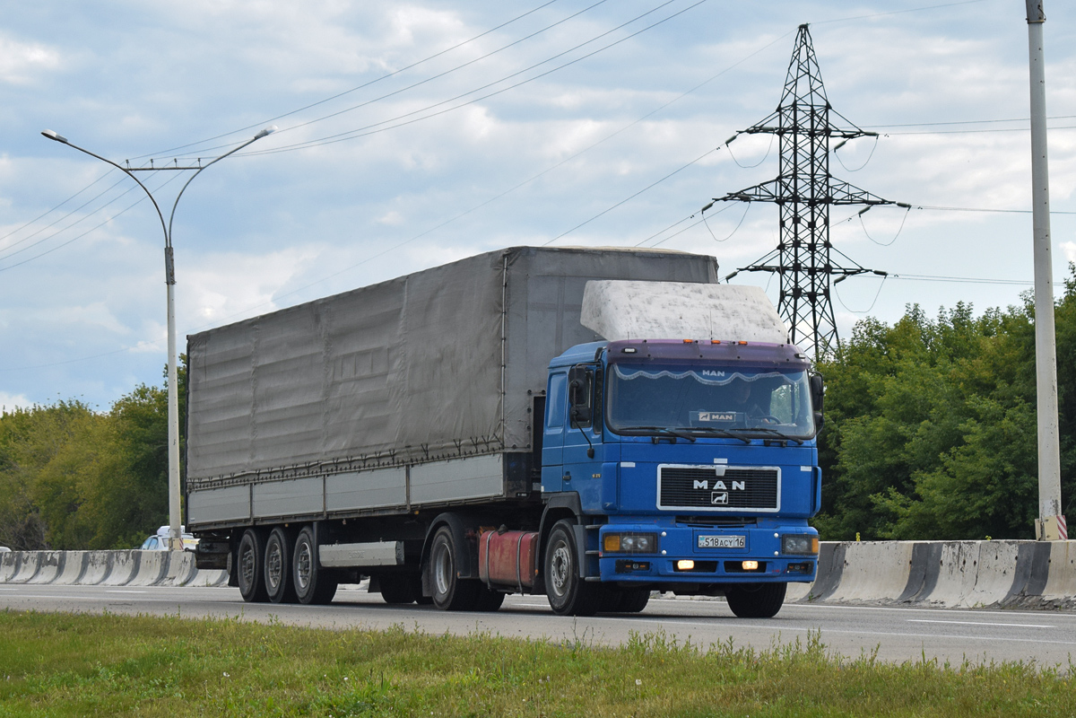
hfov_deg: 24.6
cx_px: 538
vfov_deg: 16.6
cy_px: 359
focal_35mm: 82
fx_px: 2466
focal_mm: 55
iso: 400
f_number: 6.3
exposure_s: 1/1000
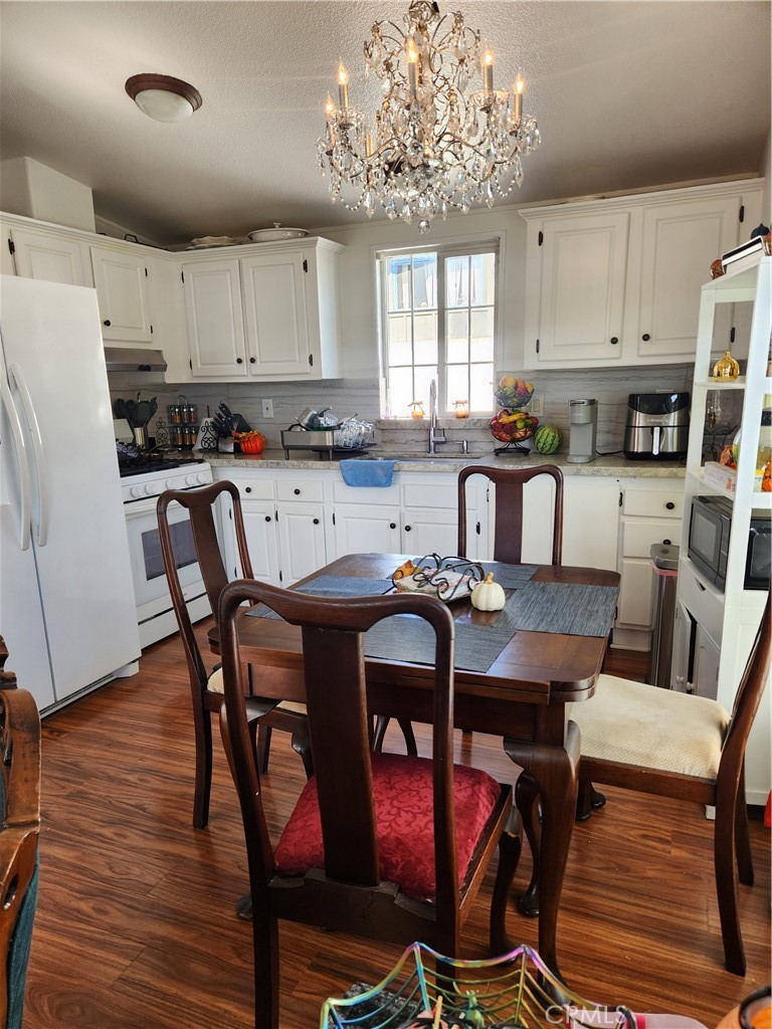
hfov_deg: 58.9
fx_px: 684
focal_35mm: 23
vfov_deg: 73.9
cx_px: 386
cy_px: 514
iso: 64
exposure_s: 1/120
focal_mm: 5.4
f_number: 1.8
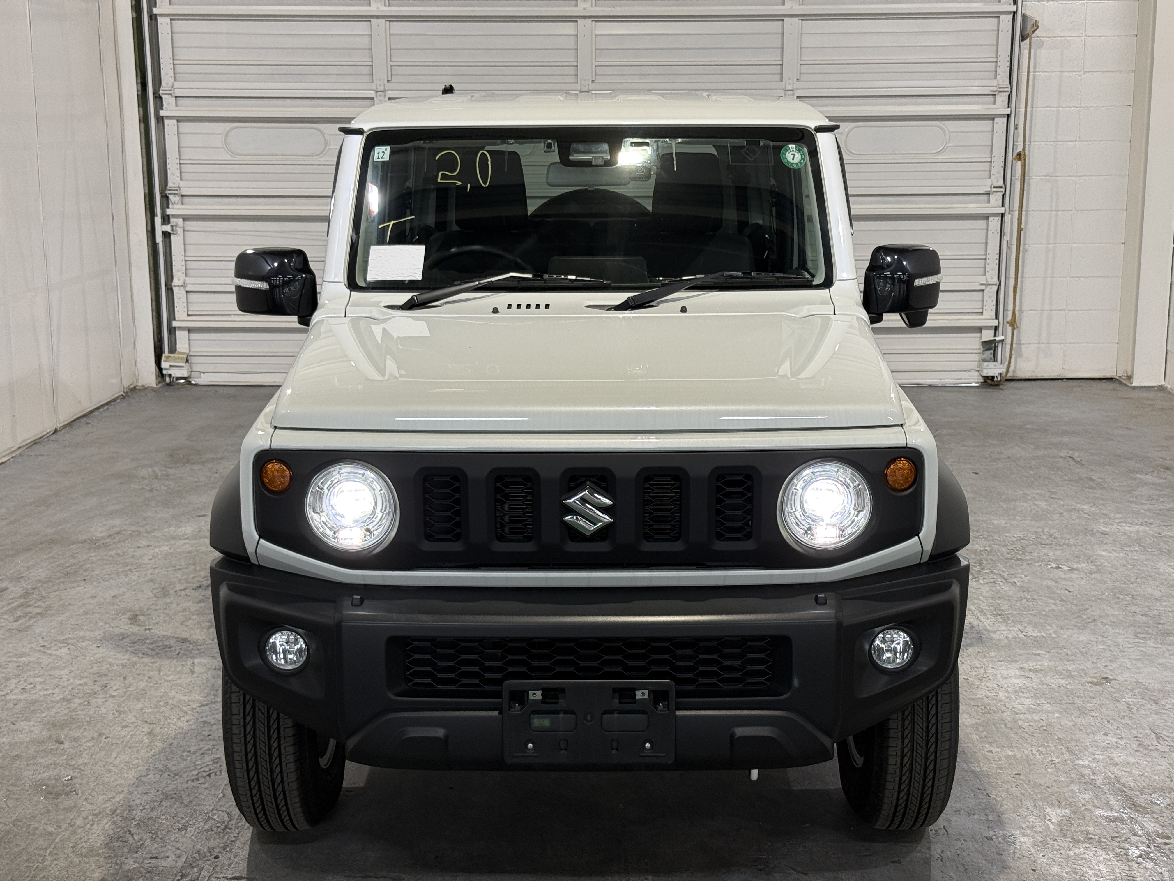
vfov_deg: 30.3
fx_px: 1628
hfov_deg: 39.7
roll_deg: +0.0
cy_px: 440
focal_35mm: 48
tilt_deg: -10.8
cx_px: 587
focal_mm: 6.76
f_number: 1.78
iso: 80
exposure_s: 1/60
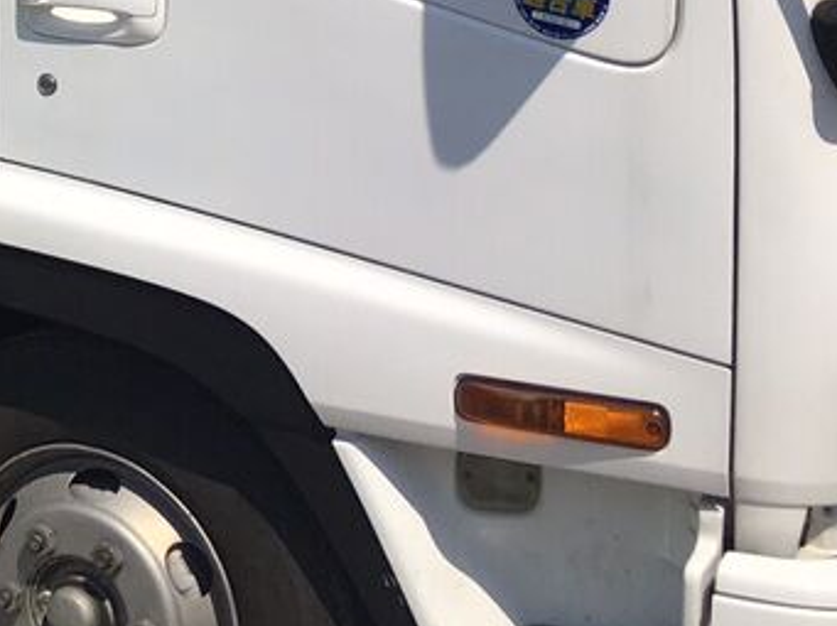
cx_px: -535
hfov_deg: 16.0
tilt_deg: +0.6
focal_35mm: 109
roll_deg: -0.1
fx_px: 2633
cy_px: -334
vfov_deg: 12.8
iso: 25
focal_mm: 4.15
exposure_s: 1/3344
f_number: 2.2
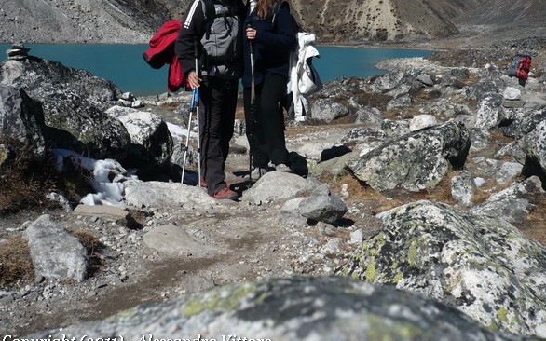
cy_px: 143
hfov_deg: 51.5
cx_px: 279
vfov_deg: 33.5
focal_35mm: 38
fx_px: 565
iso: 100
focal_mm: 5.8
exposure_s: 1/500
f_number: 8
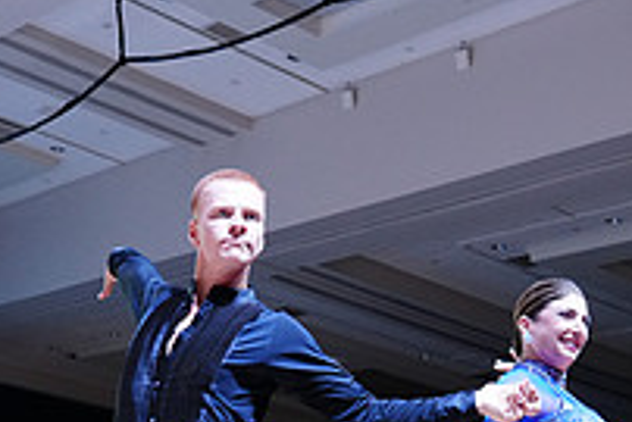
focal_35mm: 86
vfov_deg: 15.2
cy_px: 545
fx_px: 1511
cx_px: 382
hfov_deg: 23.6
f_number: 4
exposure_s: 1/500
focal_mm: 30
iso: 2500
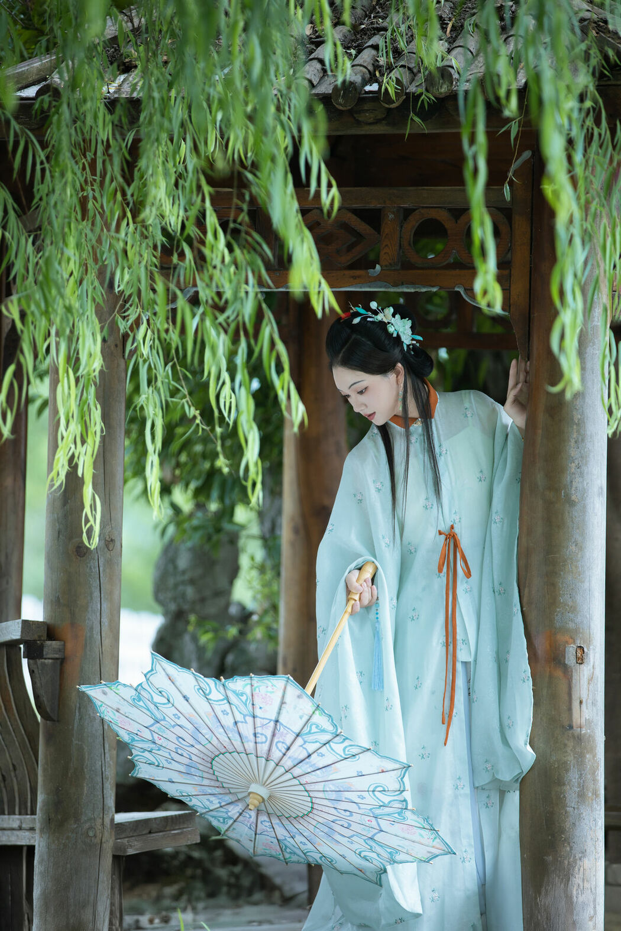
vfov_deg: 11.3
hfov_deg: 7.5
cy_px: 466
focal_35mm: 182
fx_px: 4709
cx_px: 310
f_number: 2.8
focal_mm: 182
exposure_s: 1/400
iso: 100
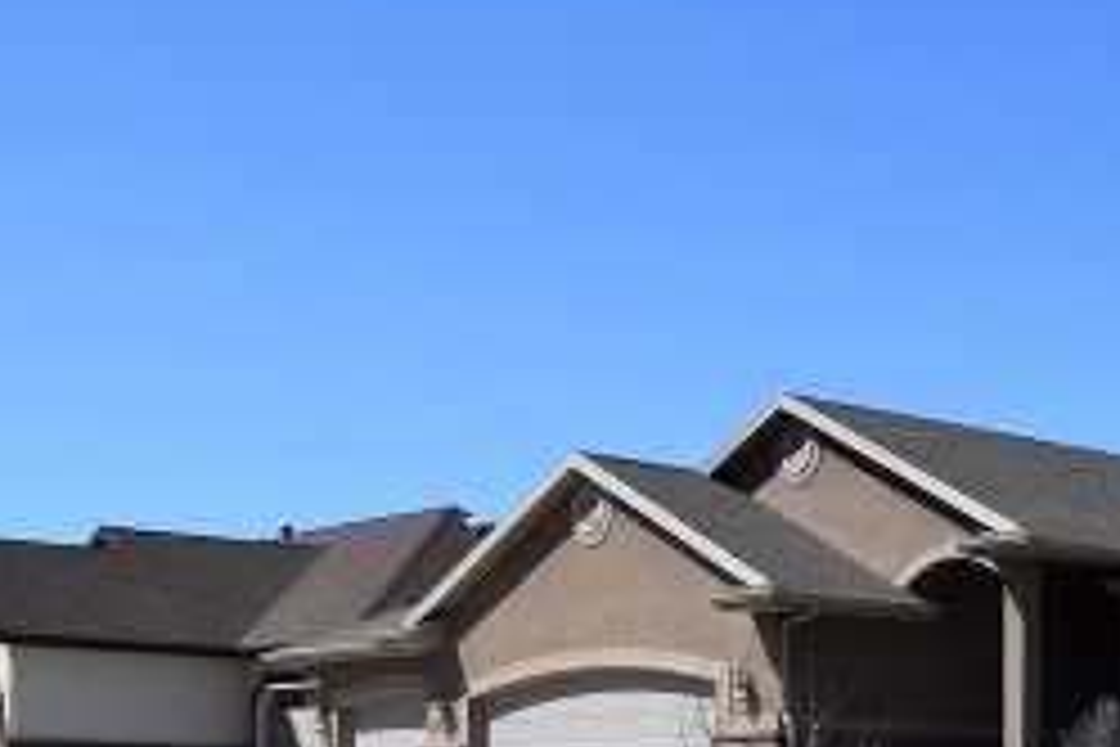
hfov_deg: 24.3
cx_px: 1286
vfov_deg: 17.3
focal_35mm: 77
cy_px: 754
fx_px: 2395
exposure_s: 1/500
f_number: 11
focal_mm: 20
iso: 200
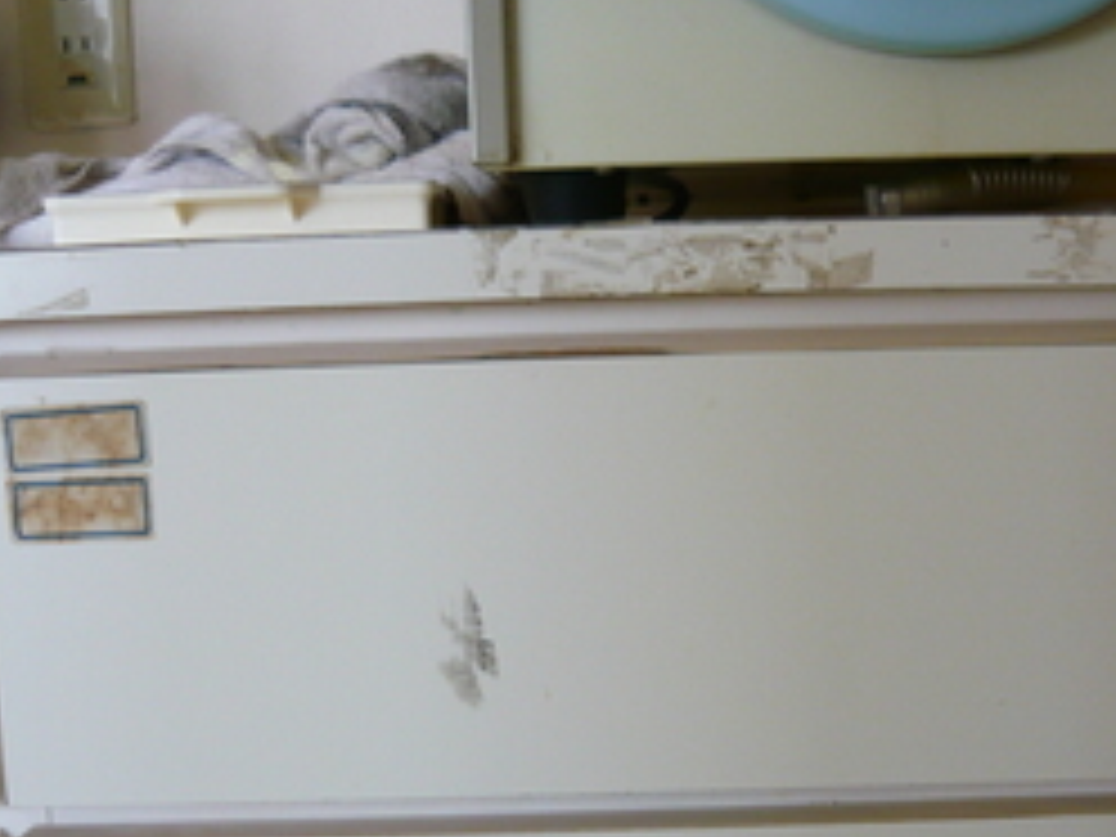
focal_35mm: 56
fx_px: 1805
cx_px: 670
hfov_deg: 34.2
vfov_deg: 25.9
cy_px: 587
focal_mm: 5.5
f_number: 2.8
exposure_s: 1/30
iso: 160
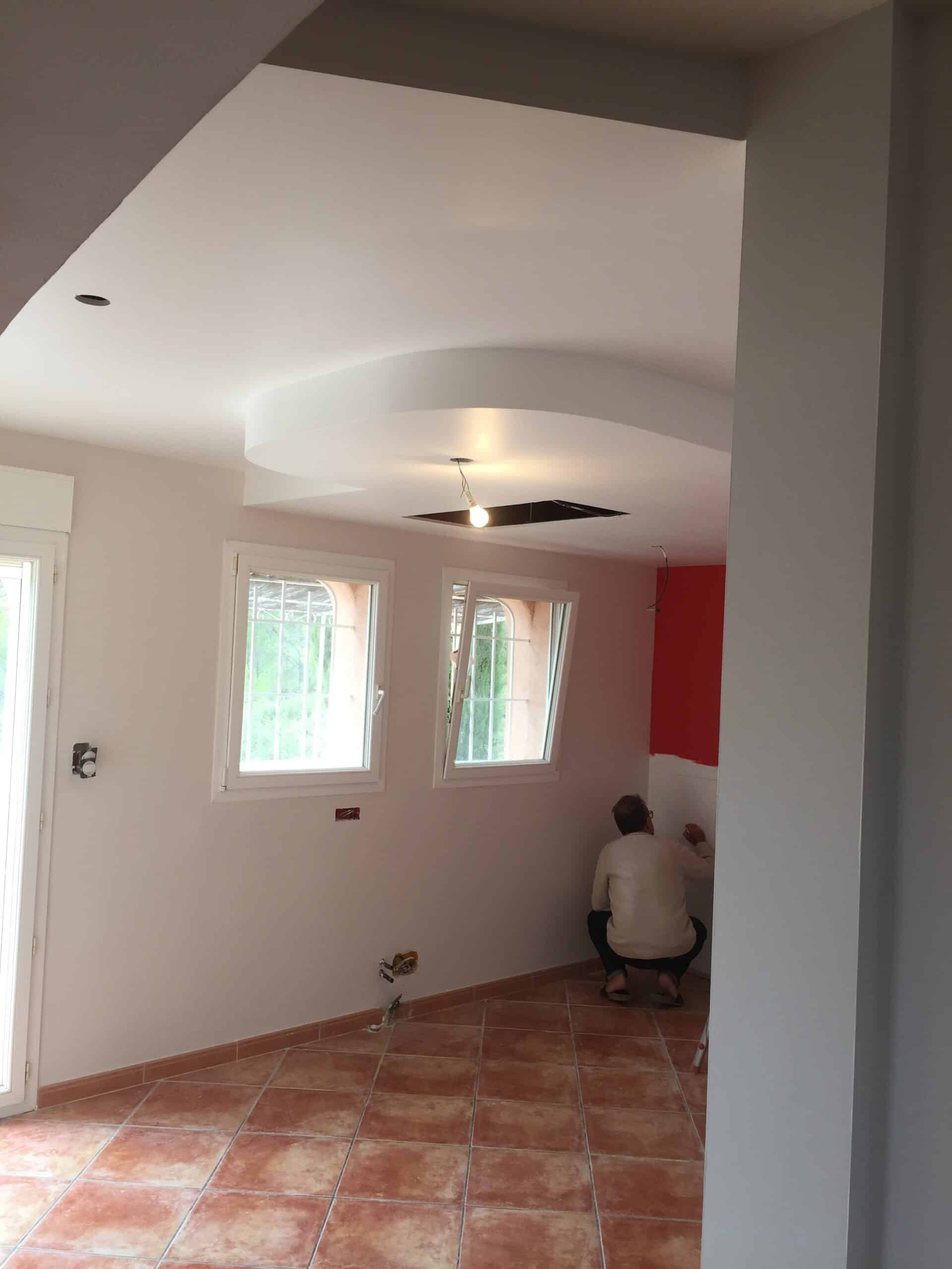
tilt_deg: +1.2
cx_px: 476
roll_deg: -2.2
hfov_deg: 48.2
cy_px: 634
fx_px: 1063
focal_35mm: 29
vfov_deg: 61.7
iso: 32
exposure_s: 1/50
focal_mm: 4.15
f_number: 2.2
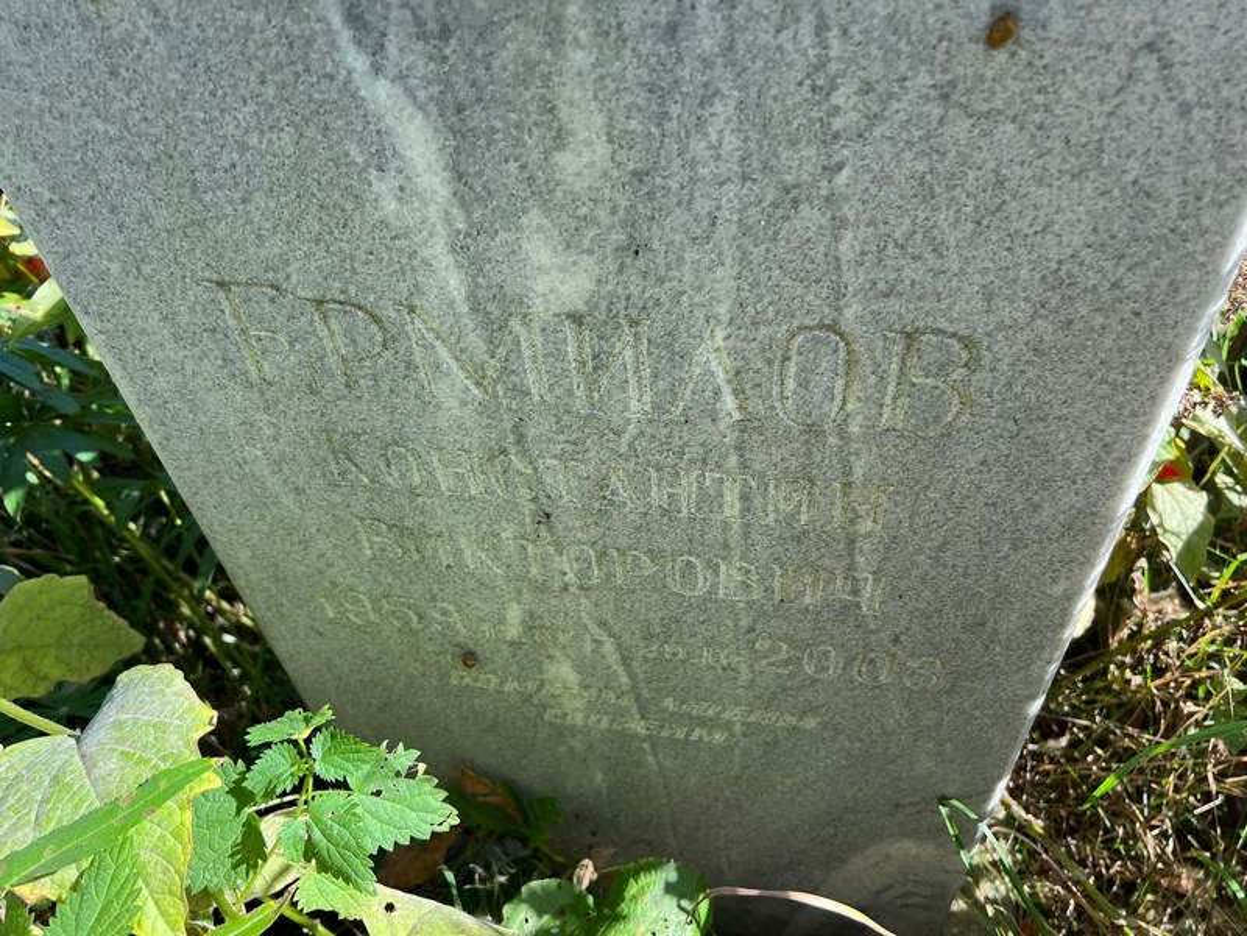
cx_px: 624
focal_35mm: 26
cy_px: 468
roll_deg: +12.7
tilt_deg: -42.9
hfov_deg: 67.3
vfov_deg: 53.1
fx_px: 937
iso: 50
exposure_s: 1/604
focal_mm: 5.7
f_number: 1.5
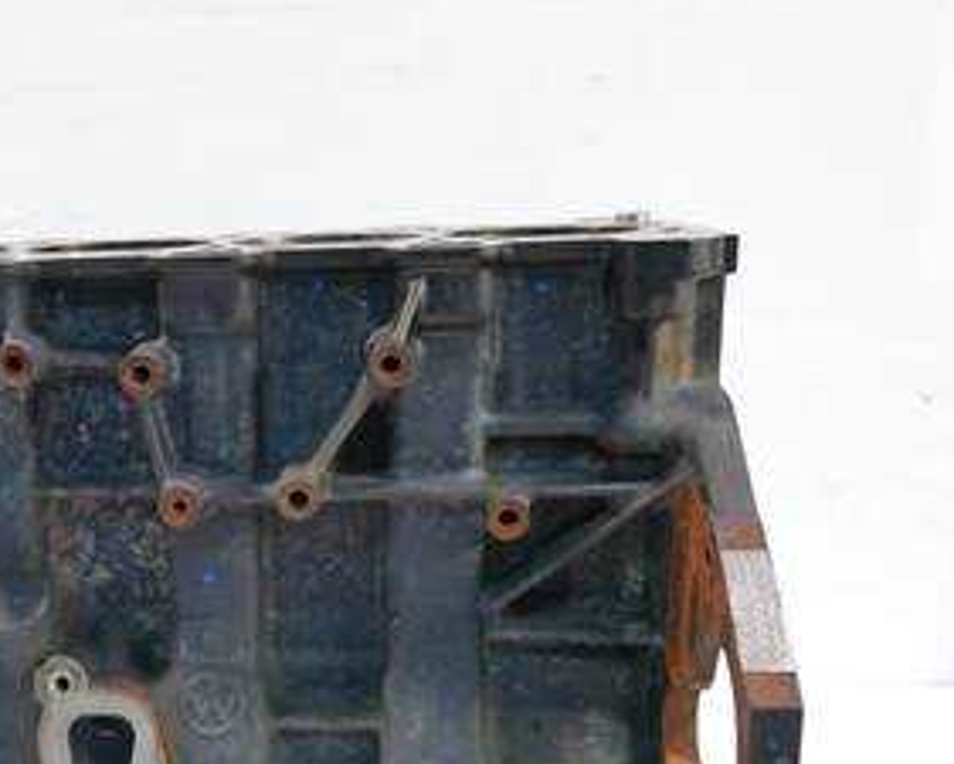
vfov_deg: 29.7
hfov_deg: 36.2
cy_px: 594
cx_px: 204
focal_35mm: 50
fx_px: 1412
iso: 1250
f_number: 3.7
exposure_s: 1/60
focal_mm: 15
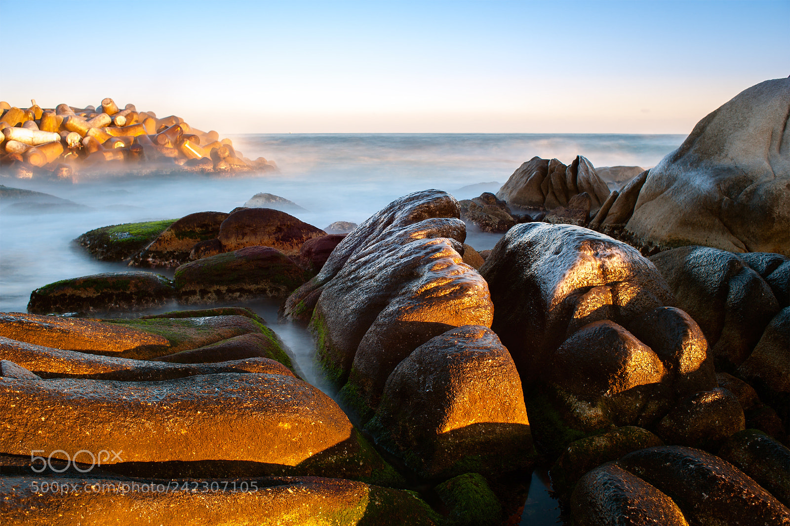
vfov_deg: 37.8
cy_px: 263
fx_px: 768
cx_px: 395
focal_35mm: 35
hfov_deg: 54.4
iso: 200
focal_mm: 35
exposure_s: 8
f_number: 8
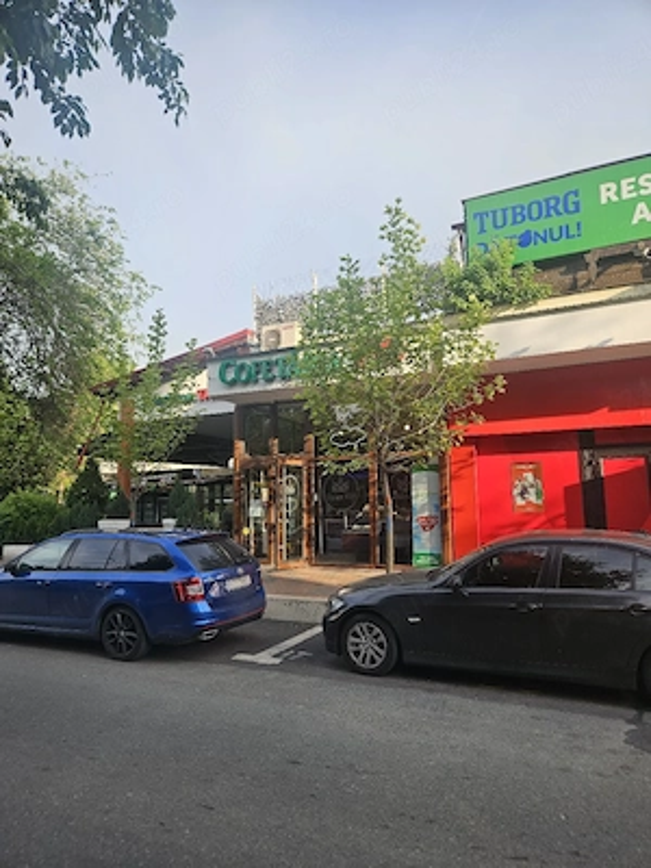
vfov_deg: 73.9
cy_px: 434
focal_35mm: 23
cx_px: 326
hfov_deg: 58.9
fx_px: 577
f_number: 1.8
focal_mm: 5.4
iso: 25
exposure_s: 1/588
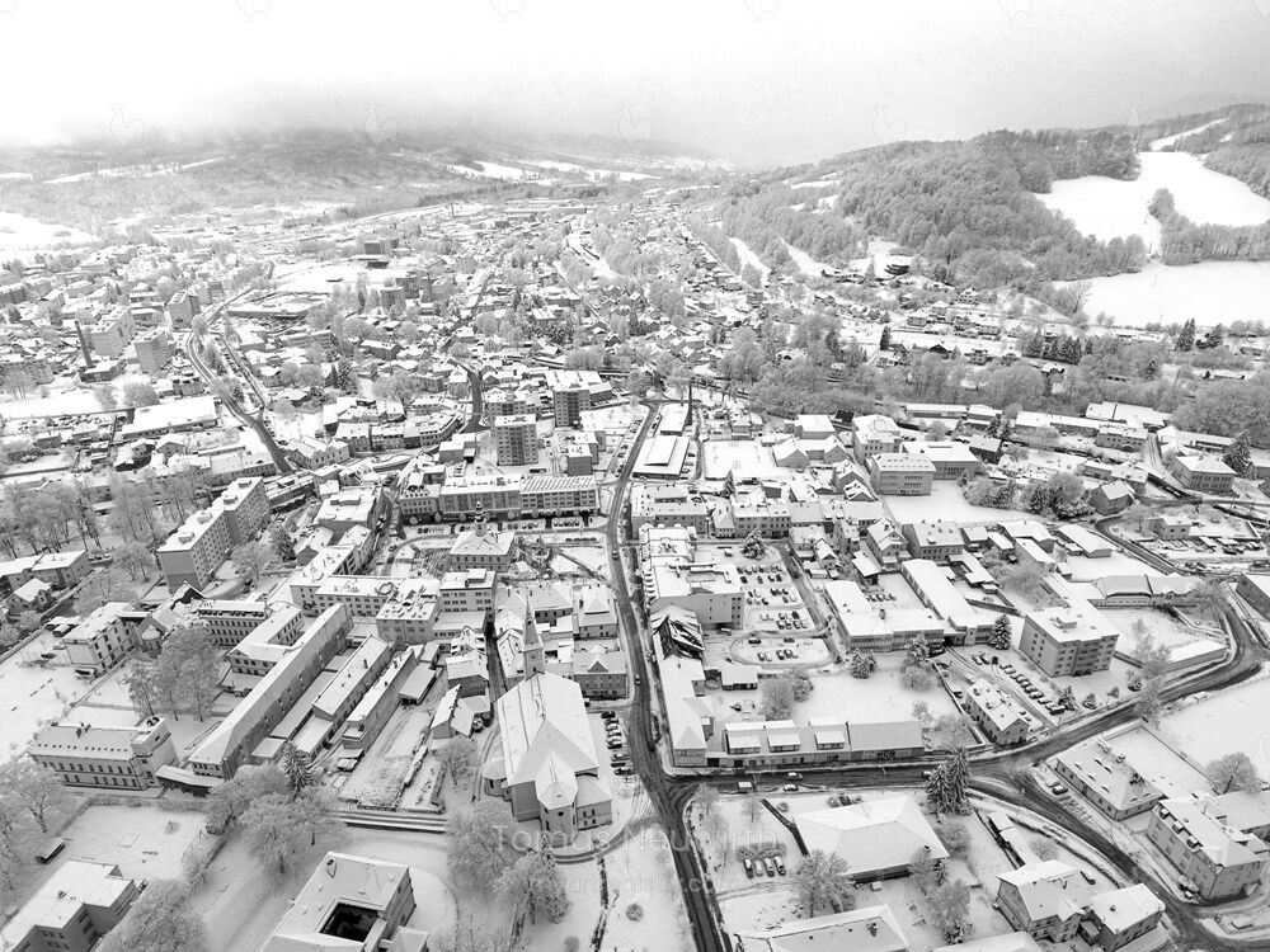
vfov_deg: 66.0
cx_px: 635
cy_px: 476
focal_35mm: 20
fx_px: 734
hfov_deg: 81.7
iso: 100
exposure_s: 1/240
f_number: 2.8
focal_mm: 3.61
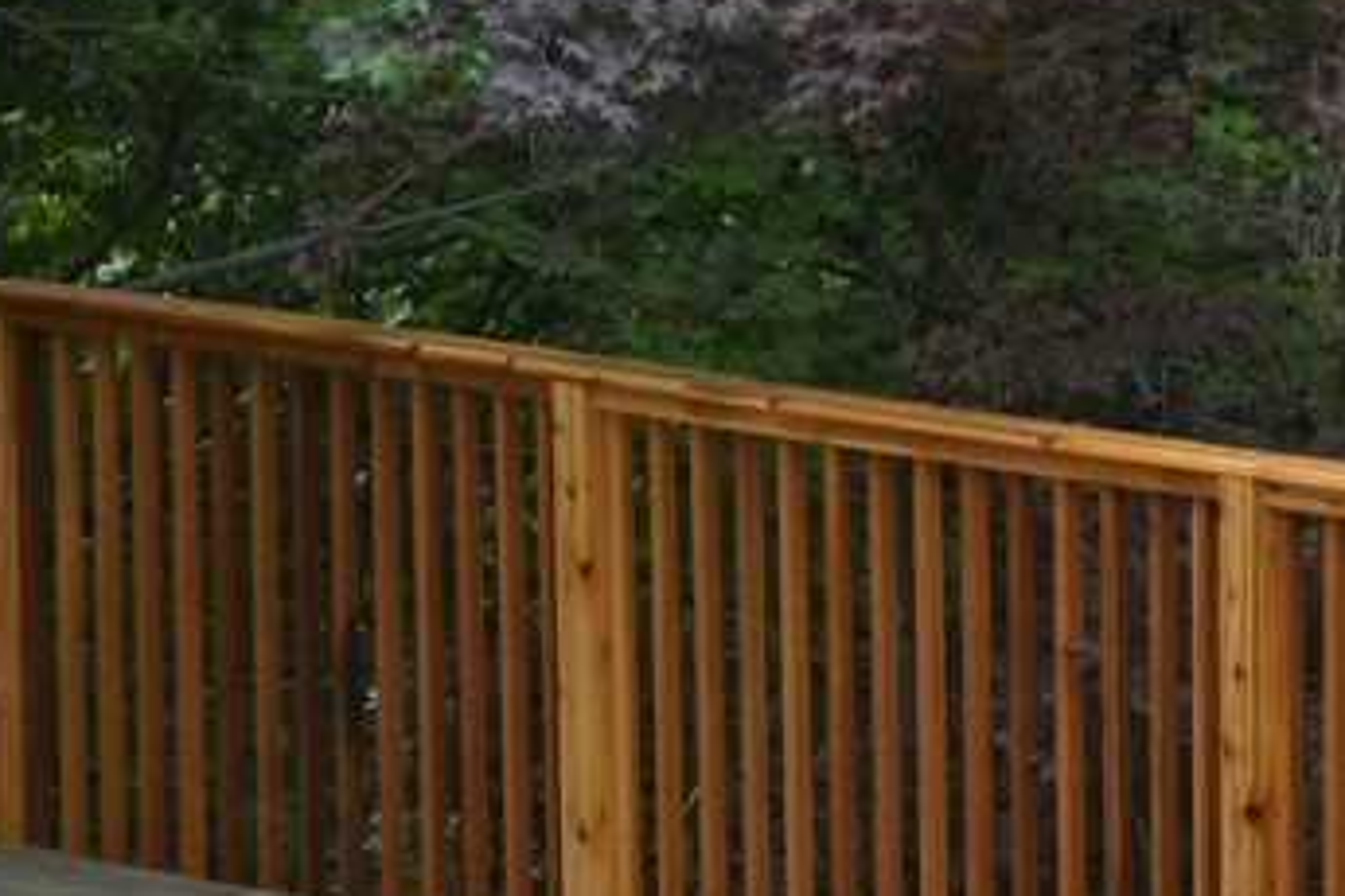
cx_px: 1318
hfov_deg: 4.9
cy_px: 943
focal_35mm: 417
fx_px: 15578
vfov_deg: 3.3
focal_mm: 24.2
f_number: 5.3
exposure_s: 1/60
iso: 100
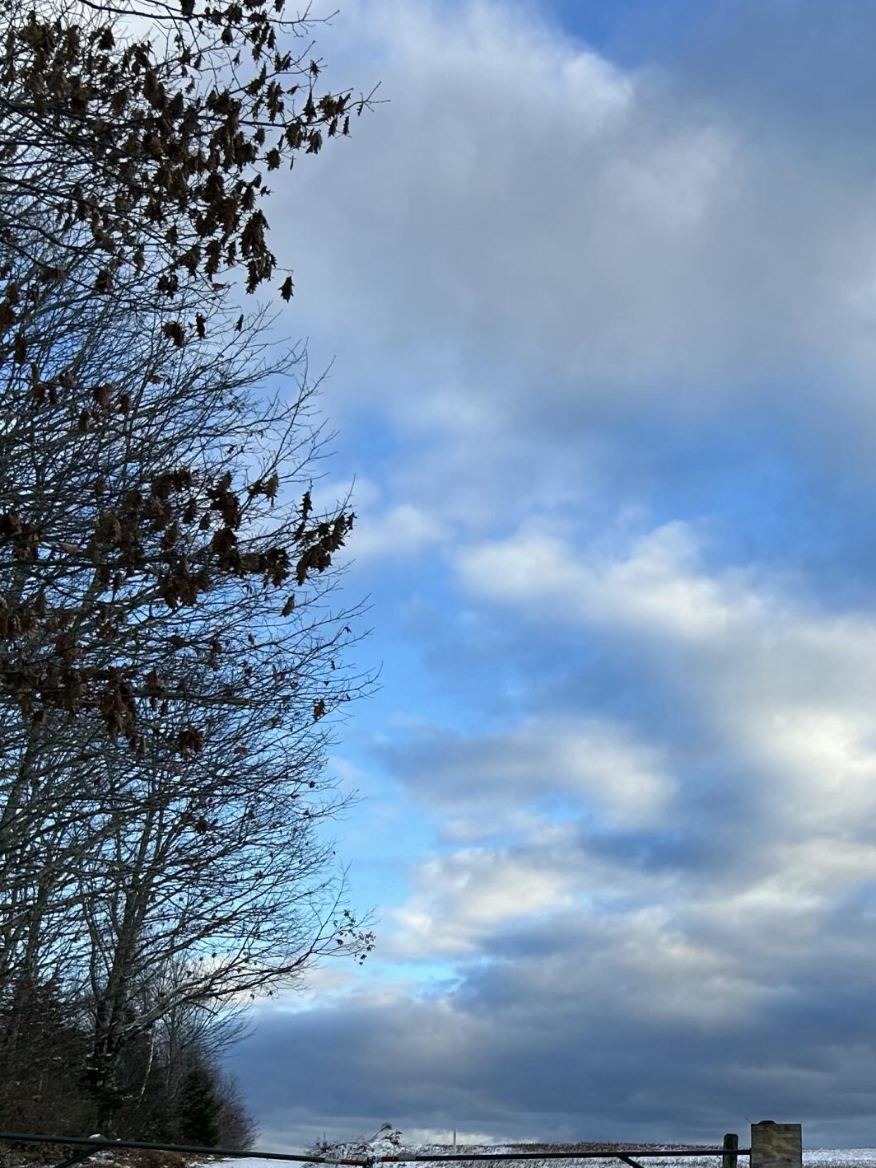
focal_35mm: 55
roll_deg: -0.6
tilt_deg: +14.7
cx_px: 881
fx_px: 1855
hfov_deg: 25.2
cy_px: 762
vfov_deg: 34.7
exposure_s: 1/1779
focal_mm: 5.7
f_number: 1.5
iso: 50
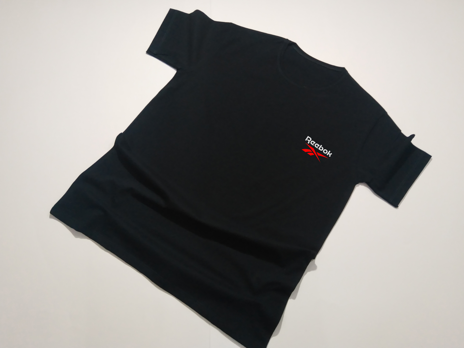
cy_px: 174
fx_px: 349
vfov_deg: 53.1
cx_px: 232
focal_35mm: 26
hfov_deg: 67.3
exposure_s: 1/33.3
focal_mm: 3.59
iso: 243
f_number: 1.8
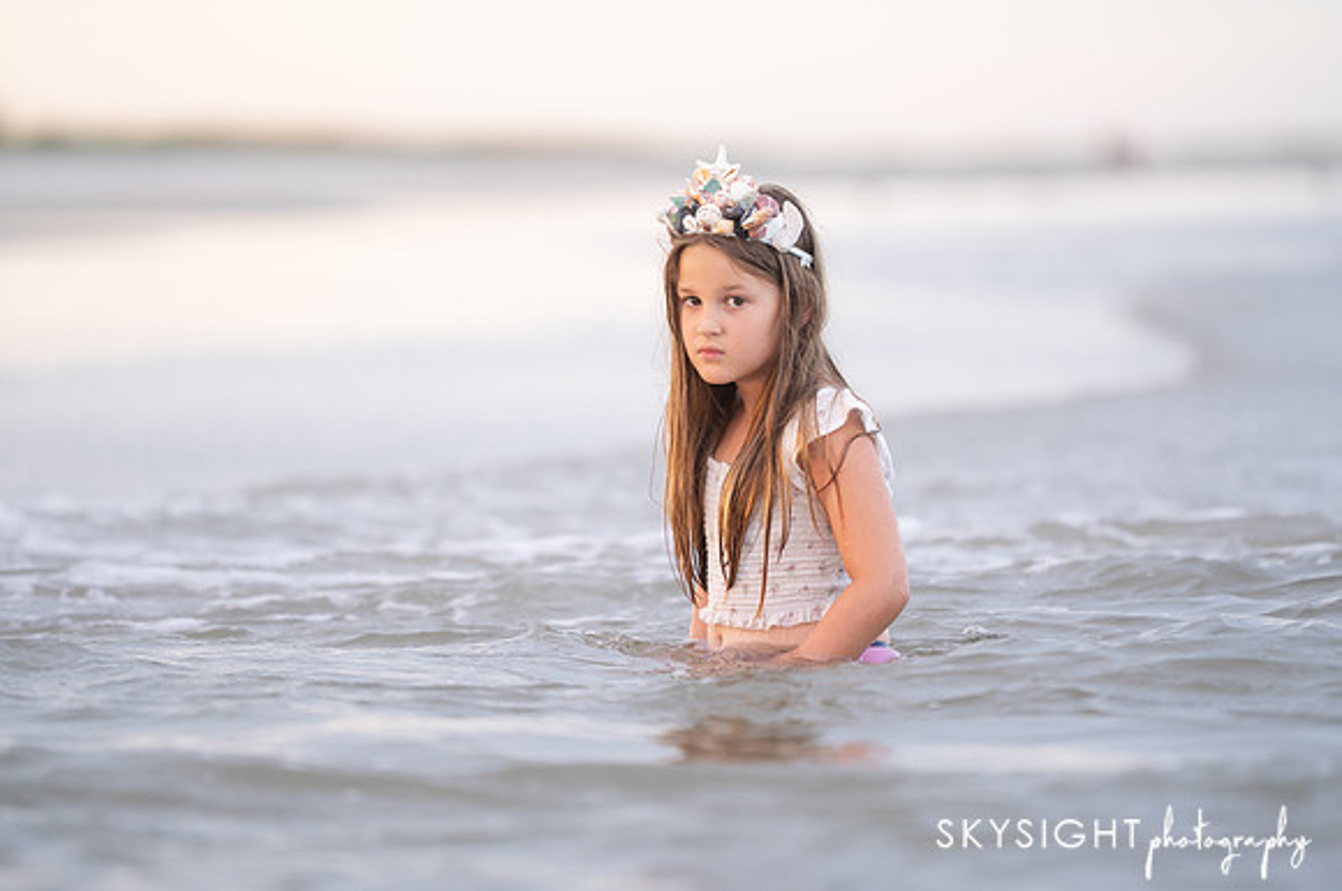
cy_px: 460
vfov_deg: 6.6
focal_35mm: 209
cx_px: 689
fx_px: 7778
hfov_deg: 9.9
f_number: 2.8
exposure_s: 1/200
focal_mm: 200
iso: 640
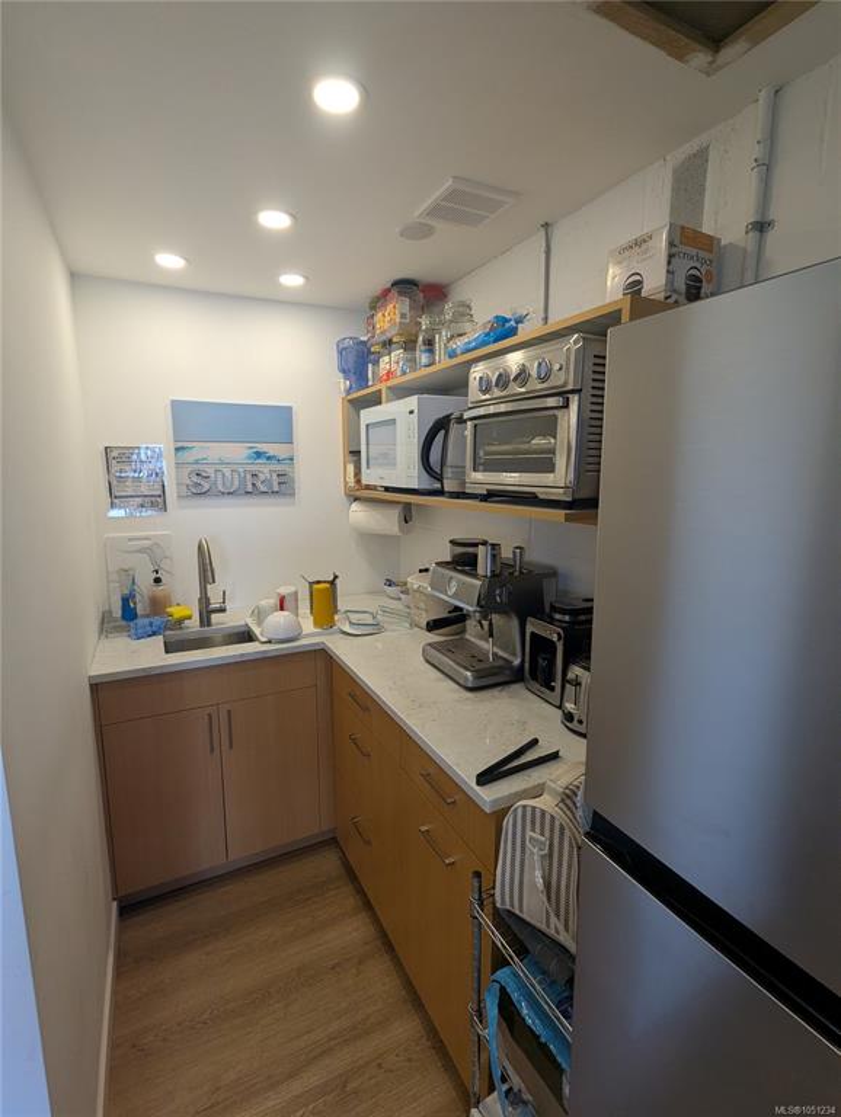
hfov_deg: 78.2
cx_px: 420
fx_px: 517
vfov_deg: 94.4
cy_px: 558
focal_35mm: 16
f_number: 2.2
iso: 98
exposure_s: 1/120
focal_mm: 2.35
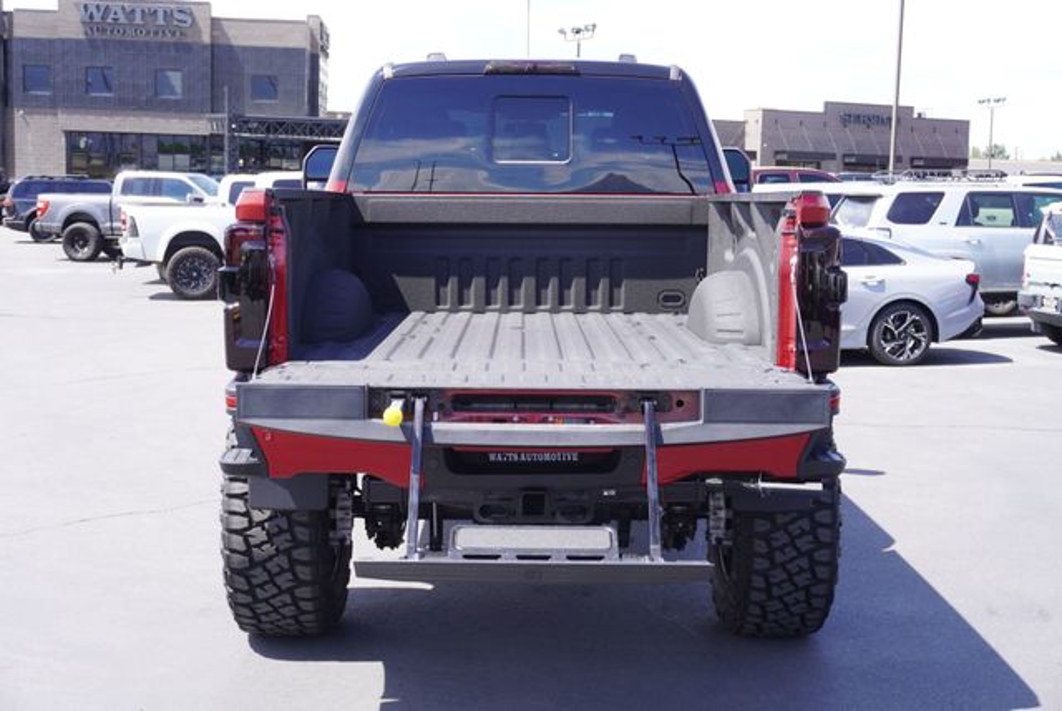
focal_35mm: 46
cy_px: 356
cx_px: 531
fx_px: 1373
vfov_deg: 29.0
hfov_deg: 42.3
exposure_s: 1/100
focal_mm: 31
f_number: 6.3
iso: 100
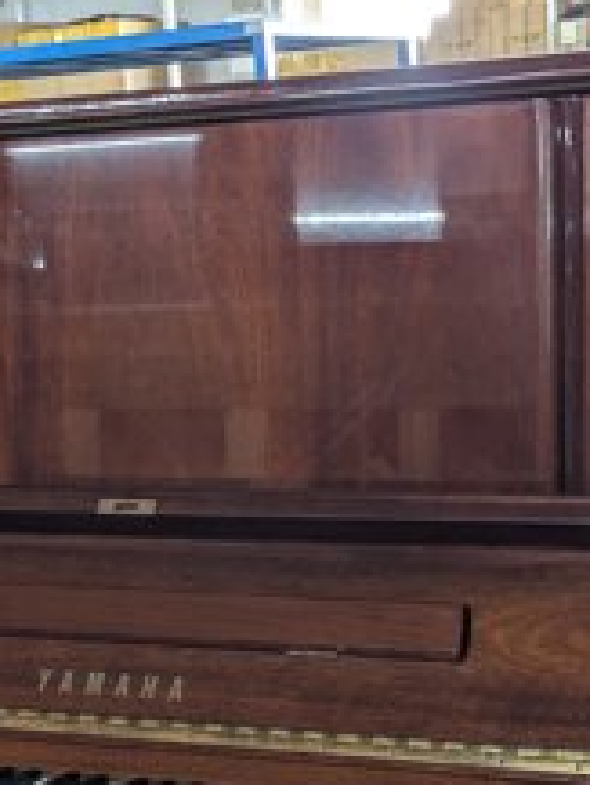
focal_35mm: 83
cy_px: 702
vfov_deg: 23.0
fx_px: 1884
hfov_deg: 17.8
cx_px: 273
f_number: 1.89
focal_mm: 5.43
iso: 117
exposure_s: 1/25
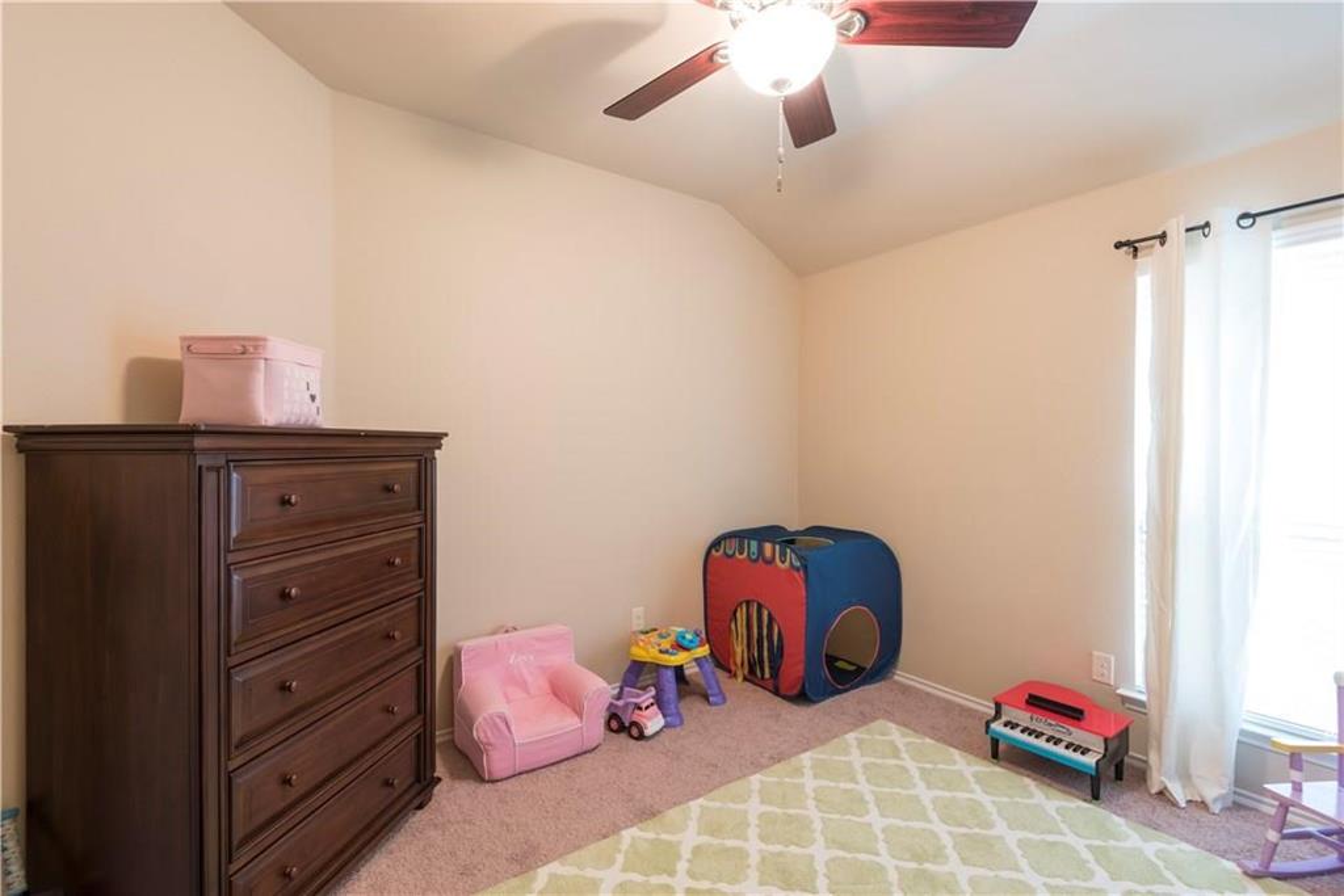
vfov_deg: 73.8
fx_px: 597
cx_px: 672
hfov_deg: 96.7
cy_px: 448
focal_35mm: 16
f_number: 7.1
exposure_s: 1.6
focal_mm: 16
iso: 100
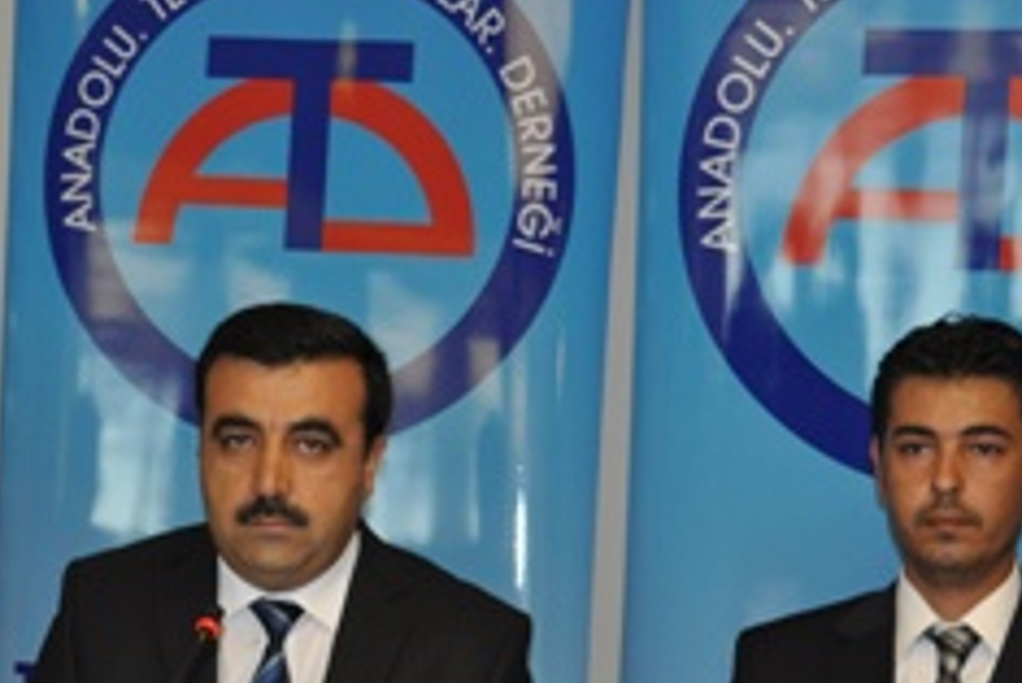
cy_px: 544
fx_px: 2356
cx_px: 391
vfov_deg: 16.4
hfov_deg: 24.4
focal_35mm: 83
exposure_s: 1/60
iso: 800
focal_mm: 29
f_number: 4.5
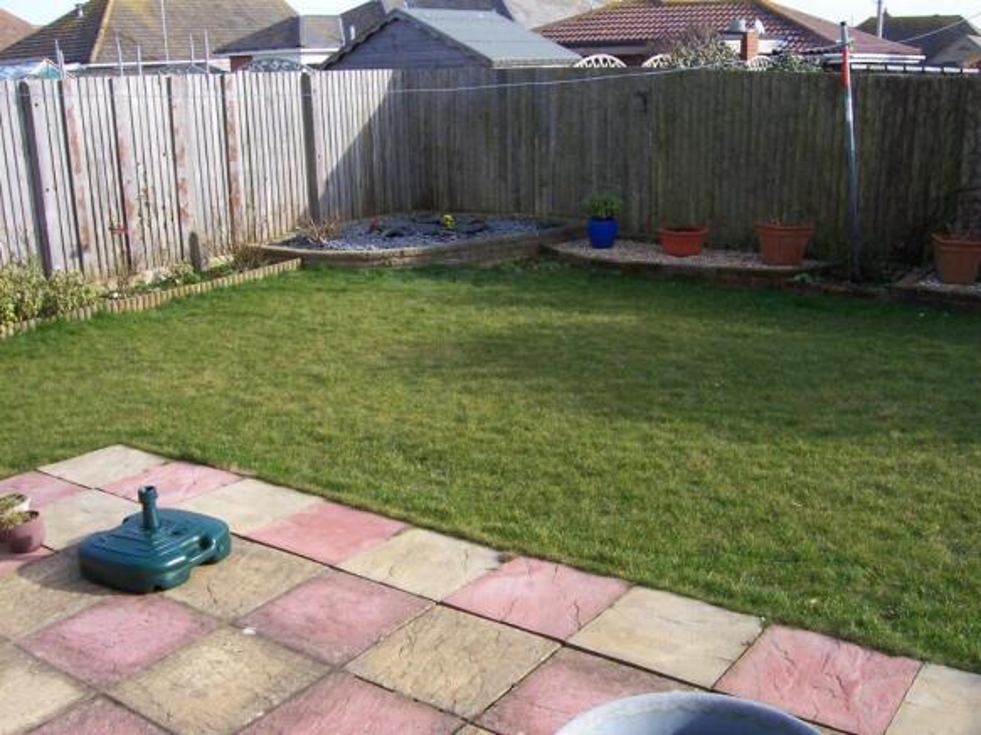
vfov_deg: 39.6
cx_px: 490
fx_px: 1020
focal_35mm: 36
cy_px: 368
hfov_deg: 51.4
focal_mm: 6
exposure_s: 1/180
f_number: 4.8
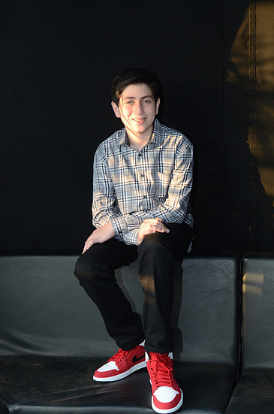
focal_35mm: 60
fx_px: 688
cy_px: 216
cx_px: 140
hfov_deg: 22.5
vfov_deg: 33.5
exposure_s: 1/100
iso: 500
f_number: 5.6
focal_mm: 38
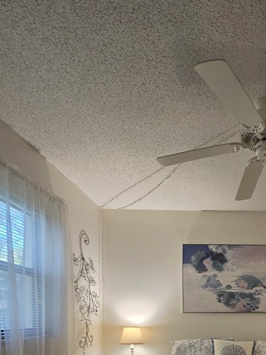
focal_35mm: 24
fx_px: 246
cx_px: 227
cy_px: 322
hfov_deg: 51.7
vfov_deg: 60.3
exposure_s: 1/60
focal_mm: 2.2
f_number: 2.2
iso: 320
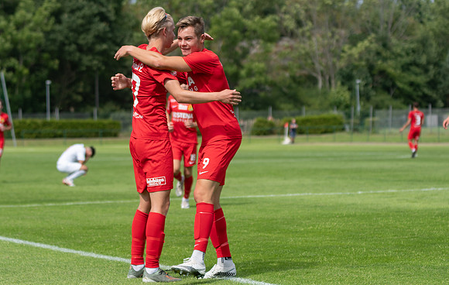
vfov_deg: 9.3
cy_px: 148
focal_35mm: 142
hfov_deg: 14.7
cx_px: 215
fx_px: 1743
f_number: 3.2
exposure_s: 1/1600
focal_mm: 78
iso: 140
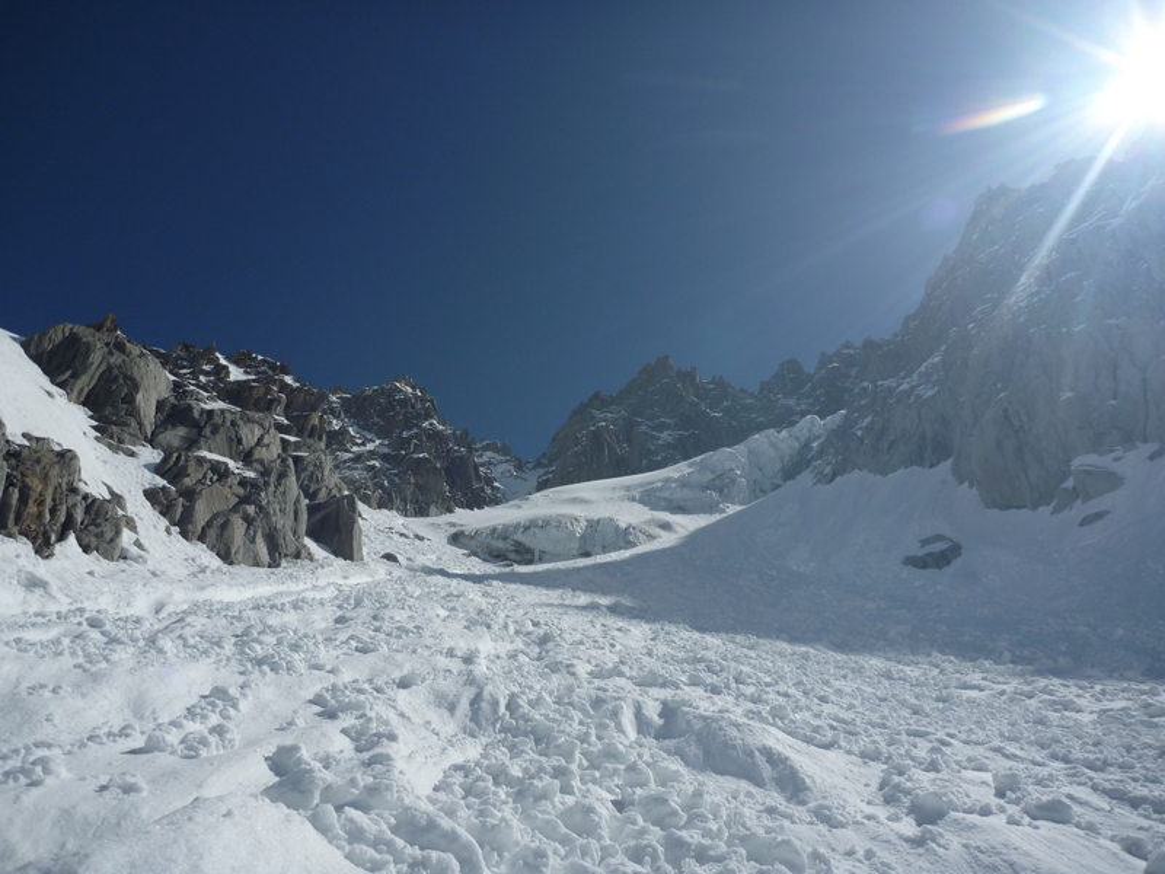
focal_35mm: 28
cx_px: 582
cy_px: 437
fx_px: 942
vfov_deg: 49.7
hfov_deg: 63.4
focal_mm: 4.9
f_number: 10
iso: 80
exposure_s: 1/320
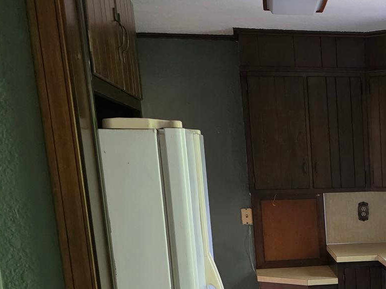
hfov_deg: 28.7
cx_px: 426
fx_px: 680
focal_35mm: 61
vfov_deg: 22.9
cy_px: 301
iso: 640
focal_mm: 6.3
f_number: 1.7
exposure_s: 1/120
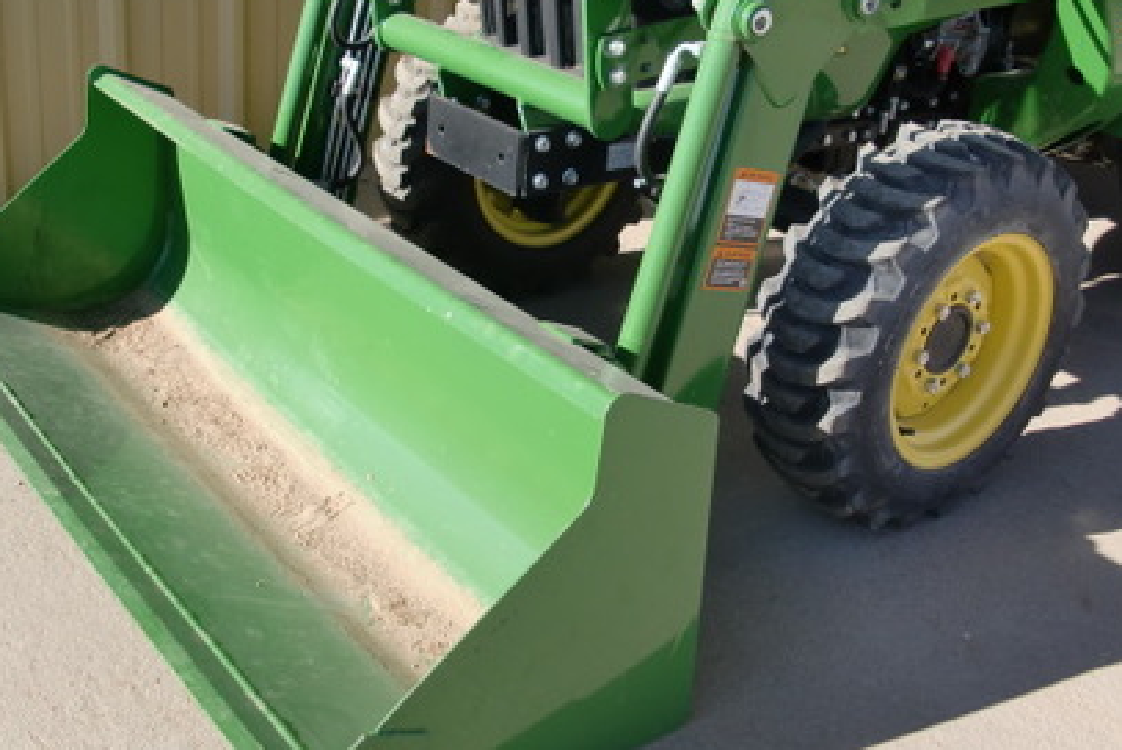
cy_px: 278
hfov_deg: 39.6
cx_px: 584
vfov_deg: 26.9
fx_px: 1559
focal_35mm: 50
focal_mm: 6.3
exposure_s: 1/640
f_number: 2.8
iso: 64
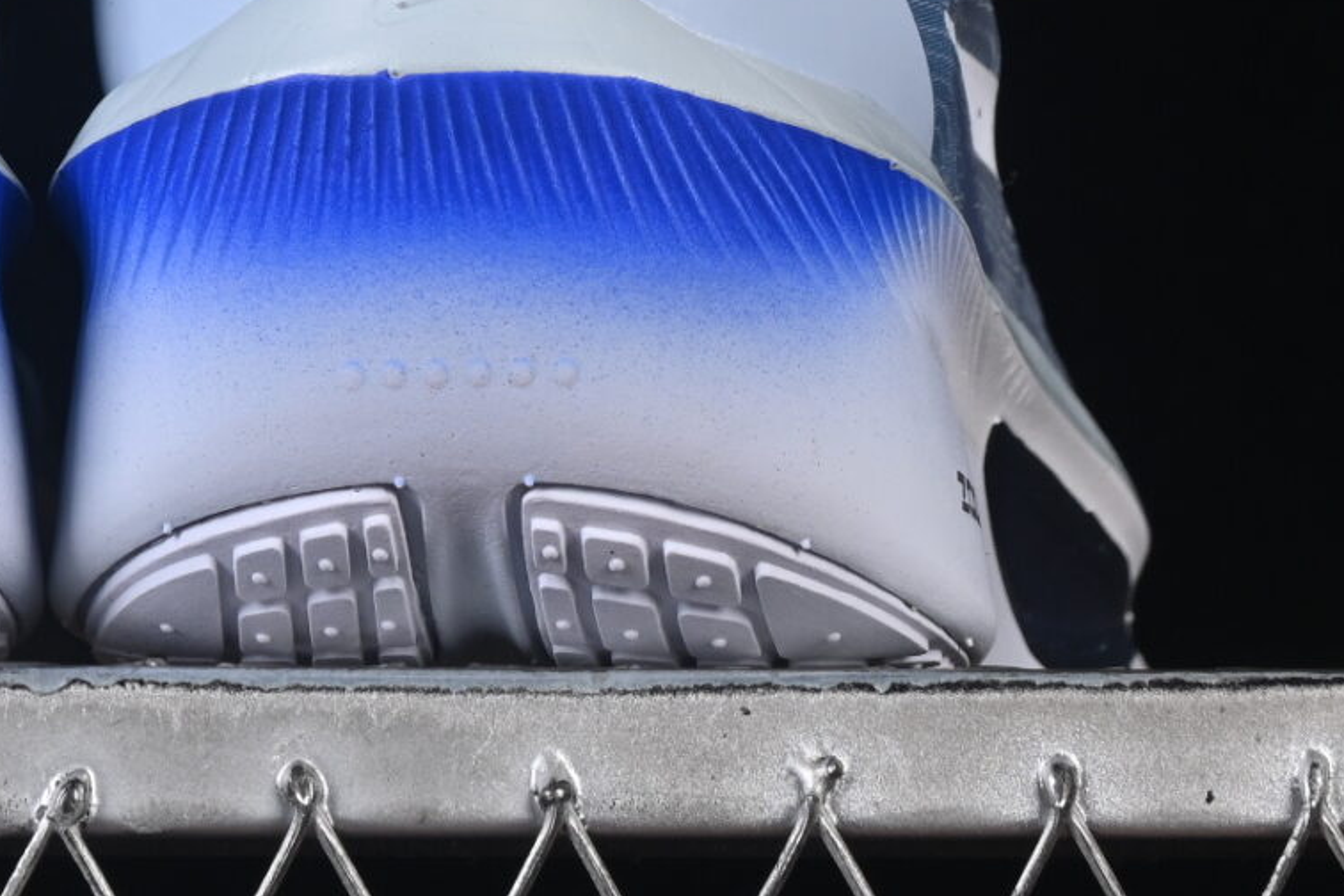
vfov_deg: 5.4
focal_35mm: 254
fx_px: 9482
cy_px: -273
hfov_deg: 8.1
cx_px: 46
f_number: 8
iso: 160
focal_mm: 50
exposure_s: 1/80
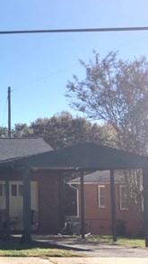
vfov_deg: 30.5
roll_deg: -0.4
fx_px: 481
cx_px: -129
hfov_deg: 14.9
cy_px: 148
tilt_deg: +4.7
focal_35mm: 69
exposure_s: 1/1374
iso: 25
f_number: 2.2
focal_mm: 4.15
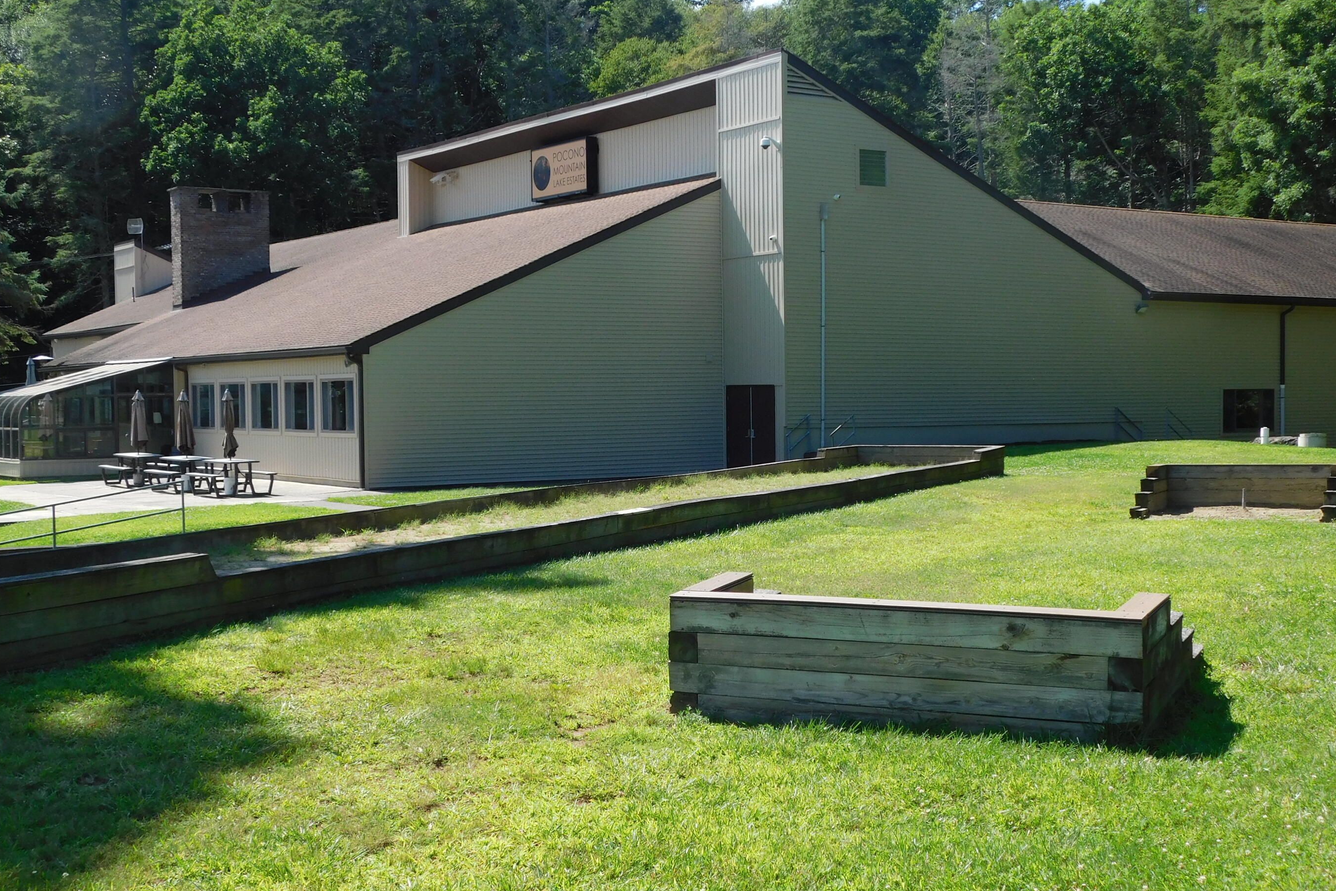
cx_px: 653
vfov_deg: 29.2
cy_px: 476
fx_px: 1707
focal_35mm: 46
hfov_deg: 42.7
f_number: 3.6
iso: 125
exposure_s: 1/640
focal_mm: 7.1
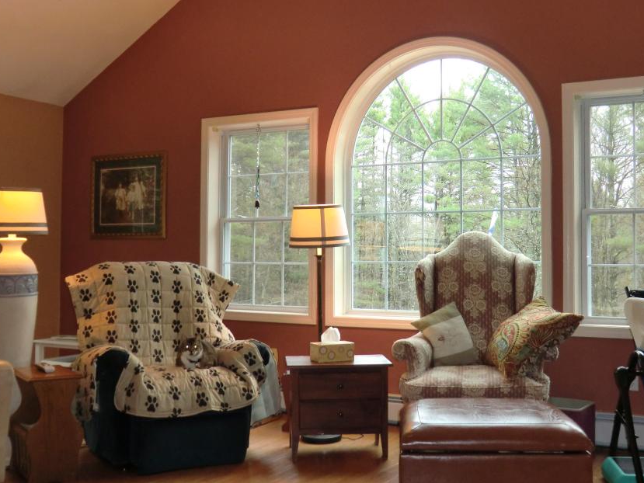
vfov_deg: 34.3
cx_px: 374
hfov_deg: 44.6
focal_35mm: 42
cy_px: 223
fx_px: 781
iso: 250
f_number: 3.6
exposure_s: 1/60
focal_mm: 6.1
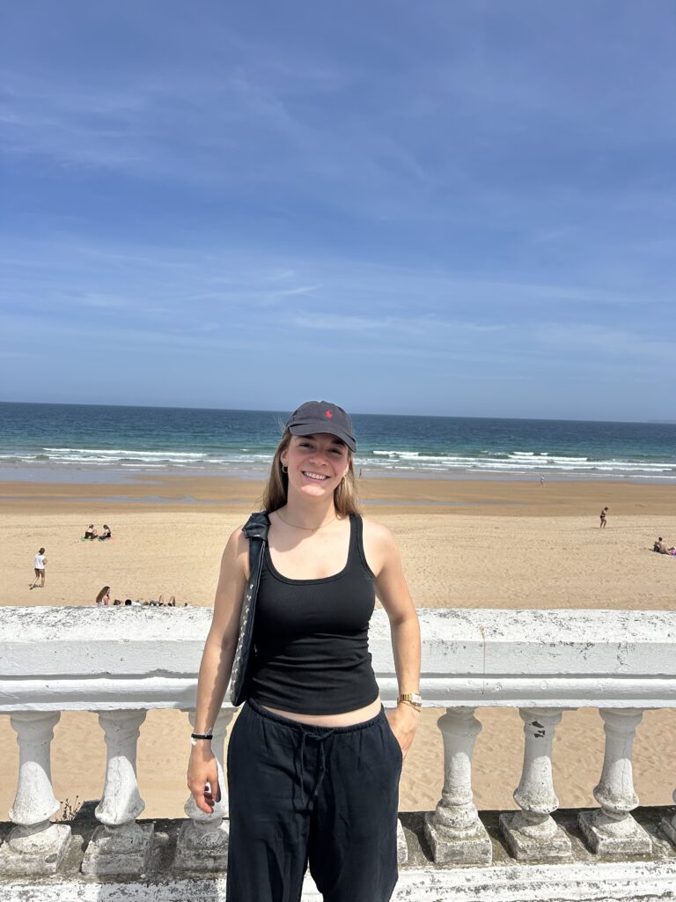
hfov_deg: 53.1
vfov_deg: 67.3
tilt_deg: -3.5
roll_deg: -2.9
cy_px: 451
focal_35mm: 26
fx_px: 677
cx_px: 338
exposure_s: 1/7463
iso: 50
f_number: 1.5
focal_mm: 5.7
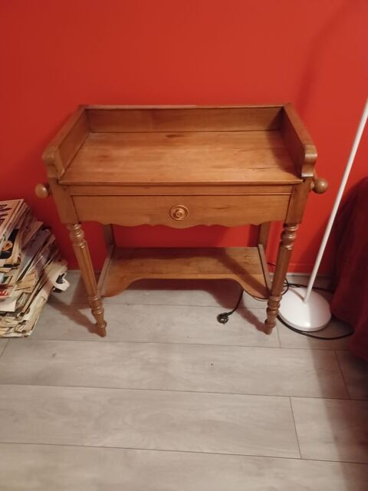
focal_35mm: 25
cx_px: 184
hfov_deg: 54.9
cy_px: 246
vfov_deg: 69.4
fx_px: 354
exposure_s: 1/16.7
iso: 3200
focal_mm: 4.6
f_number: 1.8
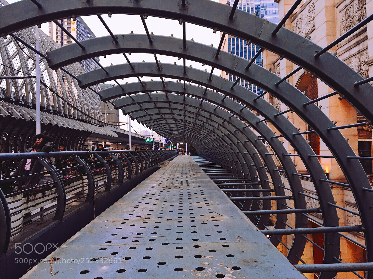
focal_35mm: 29
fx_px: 312
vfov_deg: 48.2
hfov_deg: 61.7
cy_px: 140
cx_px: 186
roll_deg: +1.5
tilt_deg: +1.3
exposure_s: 1/33
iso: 25
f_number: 2.2
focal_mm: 4.15
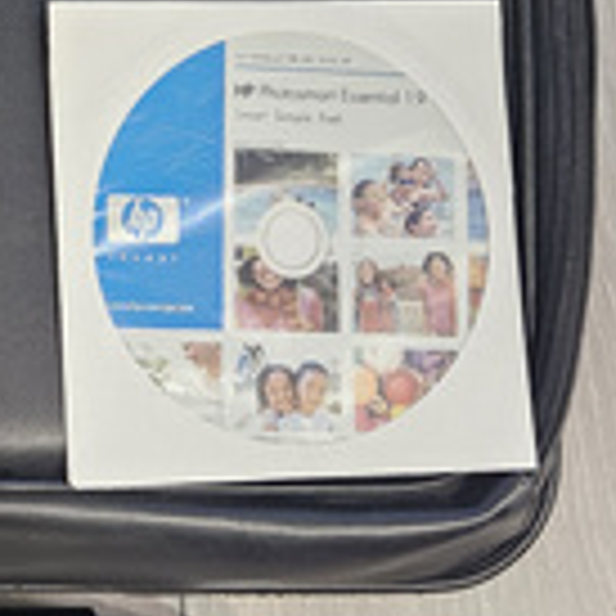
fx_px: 1490
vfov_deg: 23.3
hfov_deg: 21.0
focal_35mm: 74
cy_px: 225
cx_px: -209
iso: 800
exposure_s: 1/50
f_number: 1.8
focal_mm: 5.4
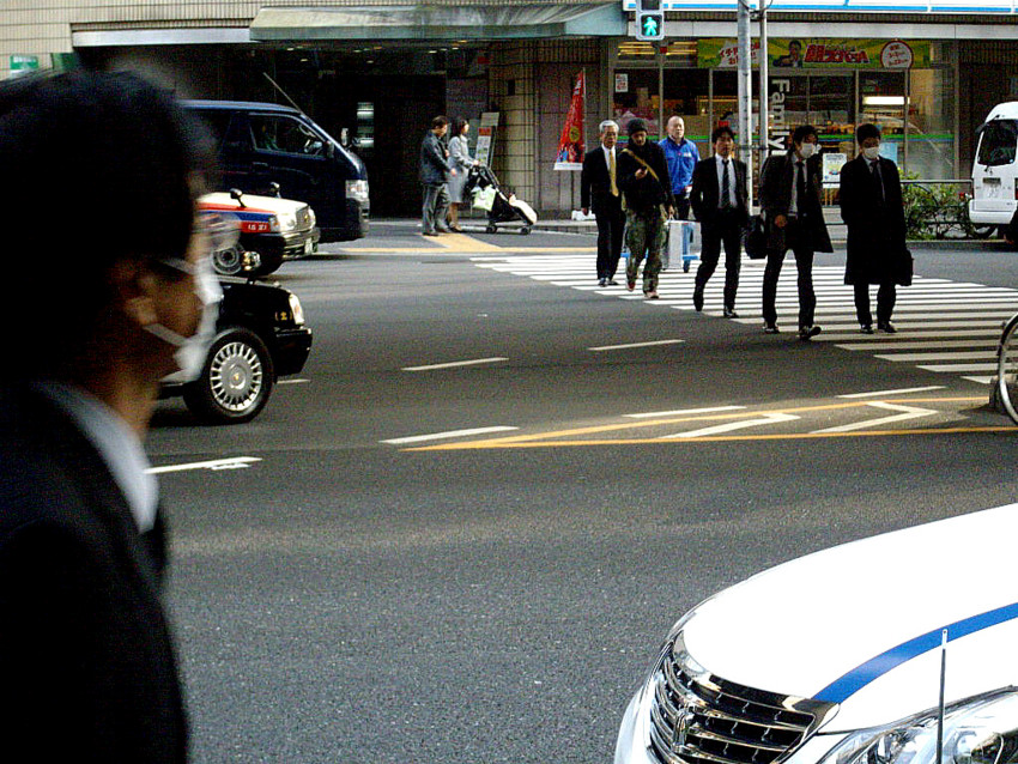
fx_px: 3295
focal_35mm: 112
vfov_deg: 13.2
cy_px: 382
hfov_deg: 17.6
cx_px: 509
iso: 398
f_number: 5.2
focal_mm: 18.6
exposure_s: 1/125
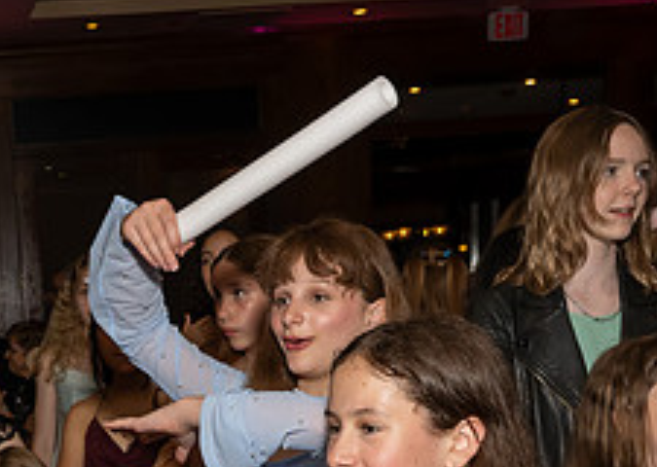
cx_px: 45
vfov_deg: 16.1
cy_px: 673
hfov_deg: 23.5
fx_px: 1528
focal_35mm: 82
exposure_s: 1/250
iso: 640
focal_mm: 25
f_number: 8
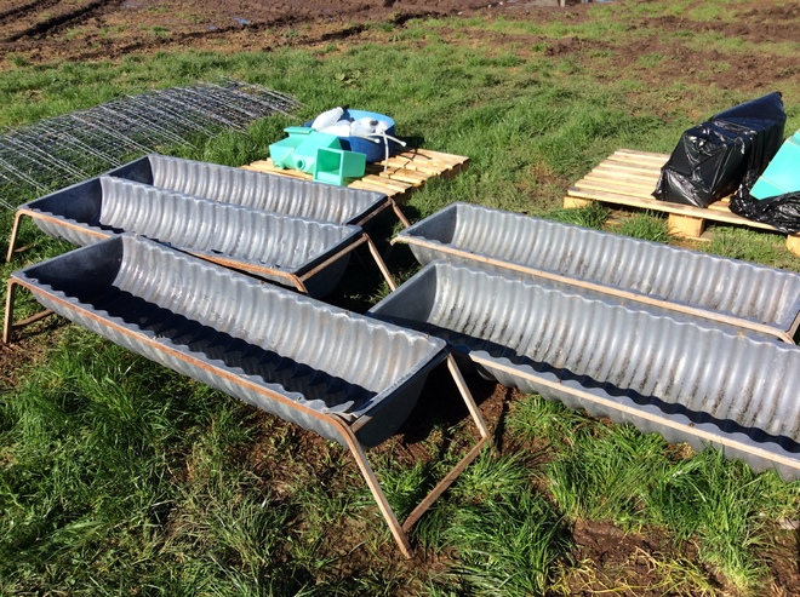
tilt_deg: -30.3
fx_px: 738
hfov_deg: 56.9
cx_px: 400
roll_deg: +2.0
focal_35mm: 32
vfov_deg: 44.1
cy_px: 298
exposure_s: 1/1100
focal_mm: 3.3
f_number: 2.4
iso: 32
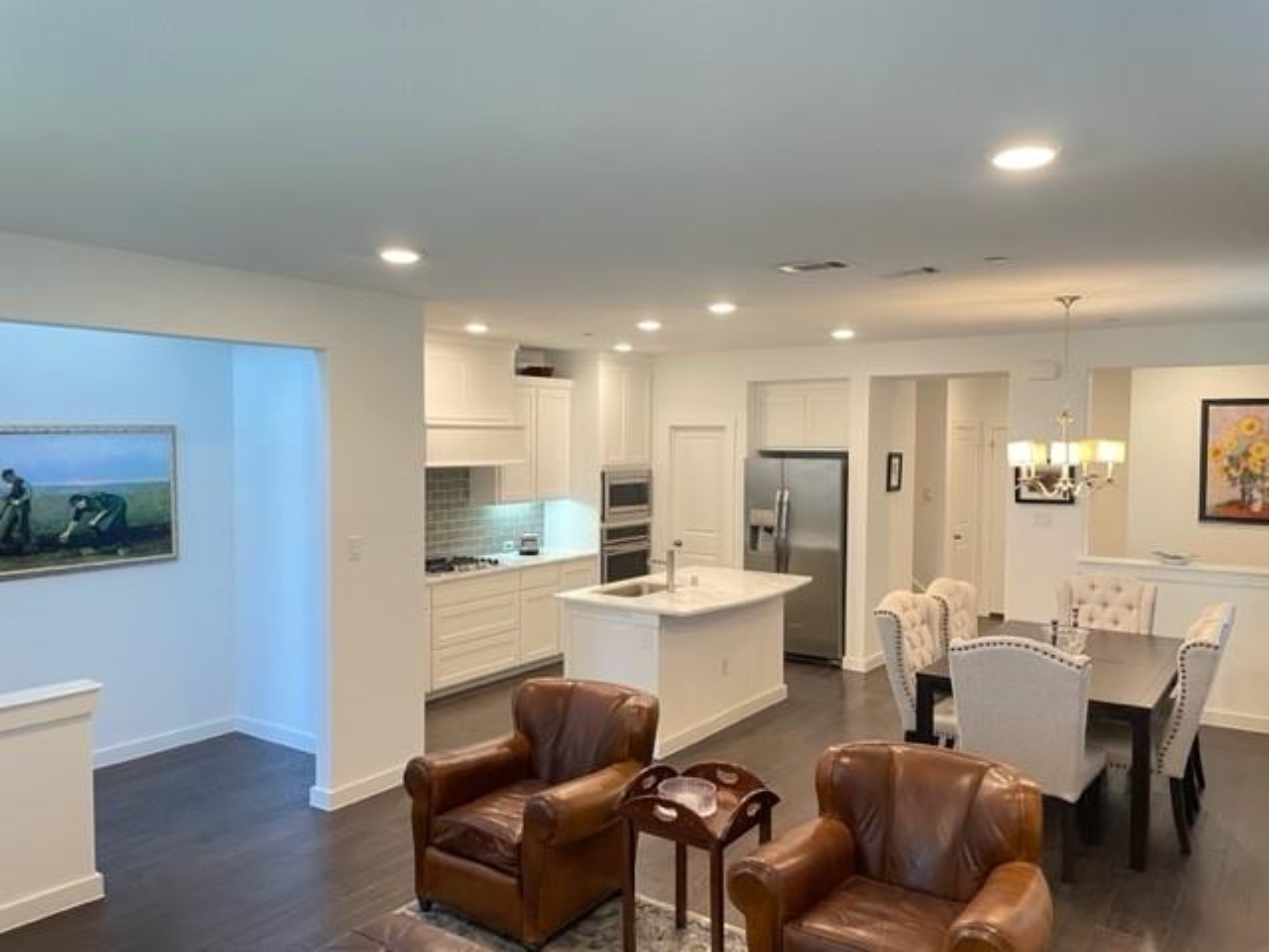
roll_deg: -0.4
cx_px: 634
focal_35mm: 26
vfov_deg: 53.1
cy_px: 476
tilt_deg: -2.4
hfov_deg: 67.3
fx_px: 953
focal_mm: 4.2
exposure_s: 1/60
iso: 250
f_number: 1.6
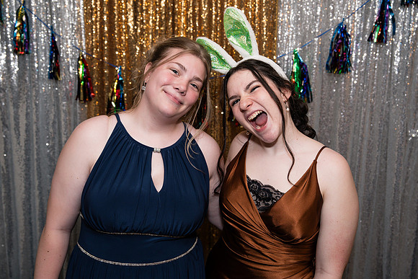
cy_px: 140
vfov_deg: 35.1
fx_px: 441
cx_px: 209
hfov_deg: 50.7
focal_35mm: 38
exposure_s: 1/250
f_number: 4
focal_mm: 38
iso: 400
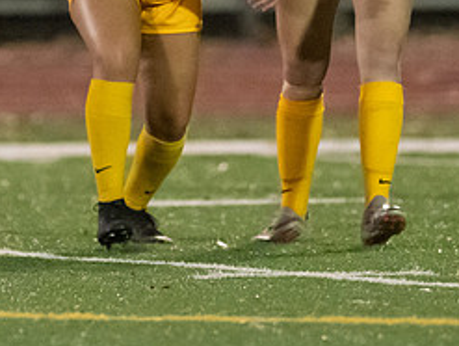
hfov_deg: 1.5
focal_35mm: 1338
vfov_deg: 1.1
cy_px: -260
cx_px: 92
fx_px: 17767
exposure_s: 1/1000
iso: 14400
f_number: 2.8
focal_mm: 300
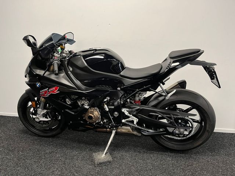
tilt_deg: -12.5
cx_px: 118
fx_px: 177
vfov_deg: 53.1
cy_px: 88
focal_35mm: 26
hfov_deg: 67.3
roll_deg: -0.5
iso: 100
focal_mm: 5.1
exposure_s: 1/50
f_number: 1.6
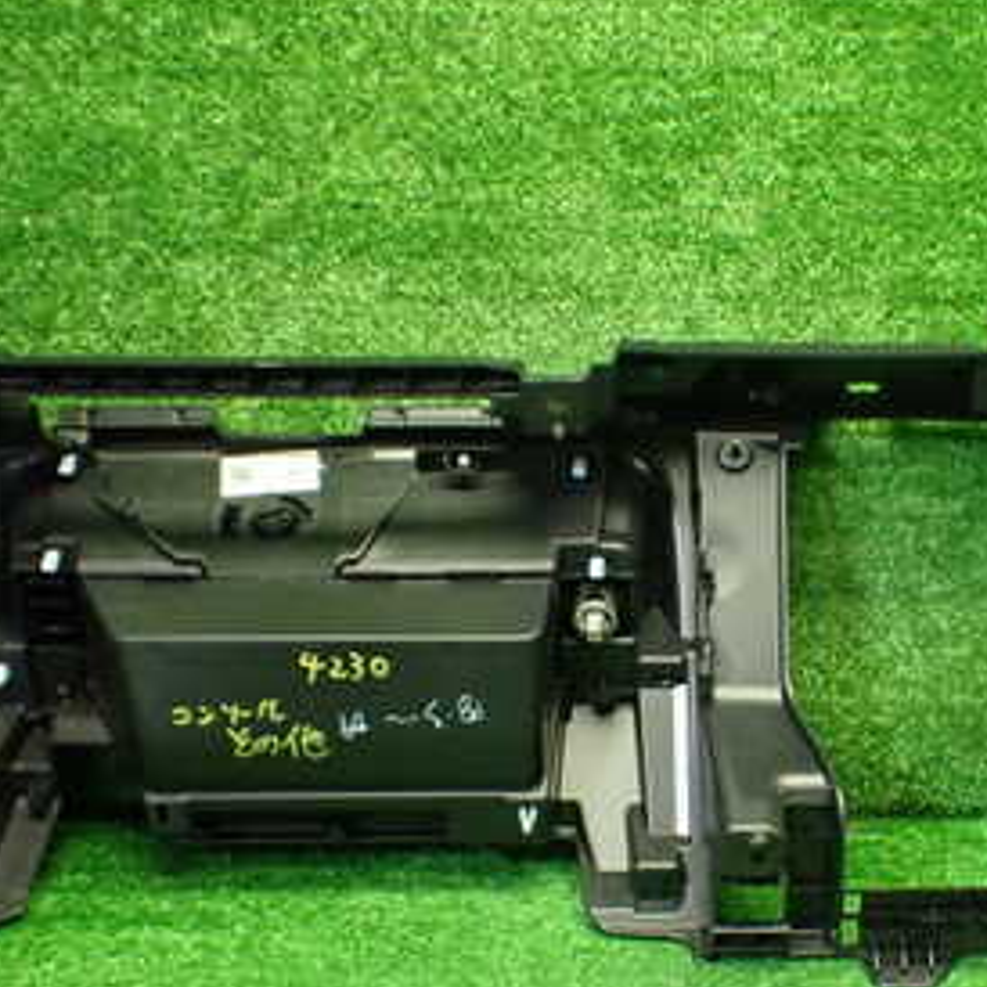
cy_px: 674
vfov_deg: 29.3
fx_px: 1871
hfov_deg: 29.2
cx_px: 706
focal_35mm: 58
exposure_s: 1/80
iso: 800
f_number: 2.3
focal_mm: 5.4
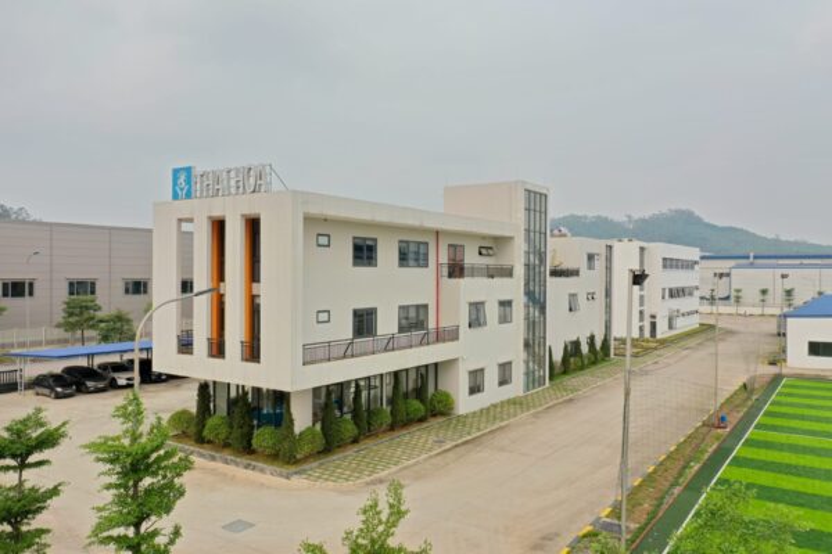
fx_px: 647
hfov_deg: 65.5
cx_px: 416
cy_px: 277
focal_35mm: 28
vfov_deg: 46.4
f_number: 5
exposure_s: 1/200
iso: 100
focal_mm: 10.26
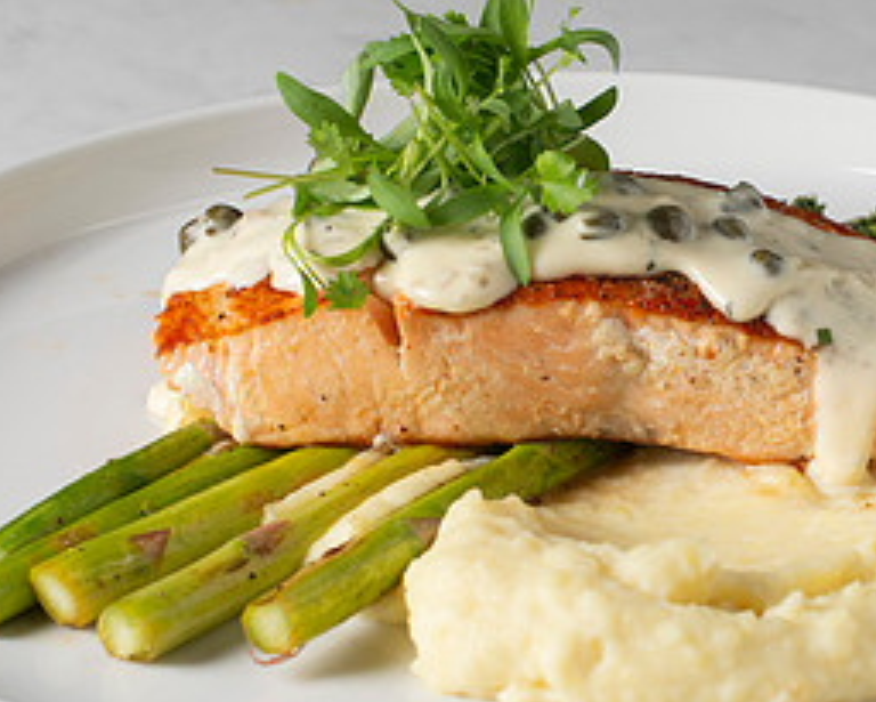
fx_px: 3916
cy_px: 455
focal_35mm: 151
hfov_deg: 12.7
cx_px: 617
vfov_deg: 10.2
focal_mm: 50
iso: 320
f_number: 8
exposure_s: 1/250
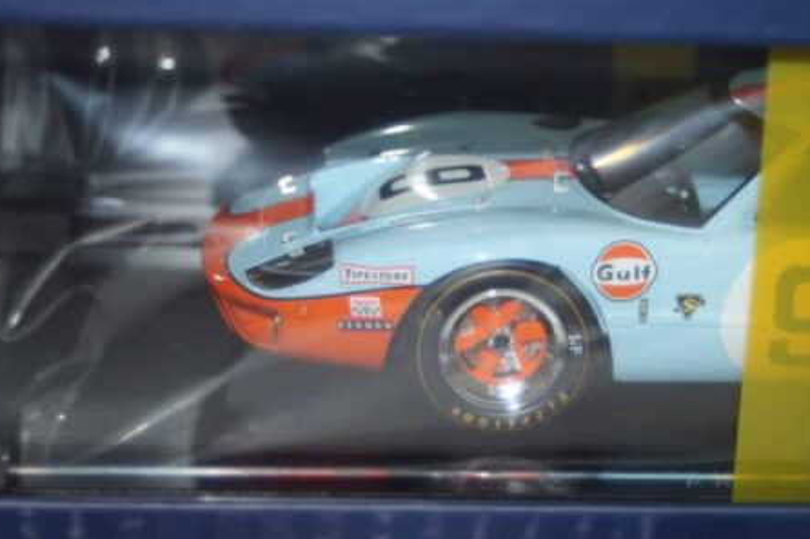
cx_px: 430
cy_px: 285
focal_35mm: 101
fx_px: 2272
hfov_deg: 20.2
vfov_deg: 13.5
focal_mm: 50
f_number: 4.5
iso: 125
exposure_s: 1/60
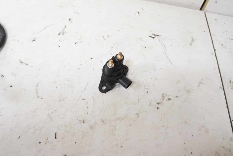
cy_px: 78
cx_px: 116
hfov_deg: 67.4
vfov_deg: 47.9
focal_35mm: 27
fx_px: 175
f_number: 3.5
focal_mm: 18
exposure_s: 1/40
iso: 3200
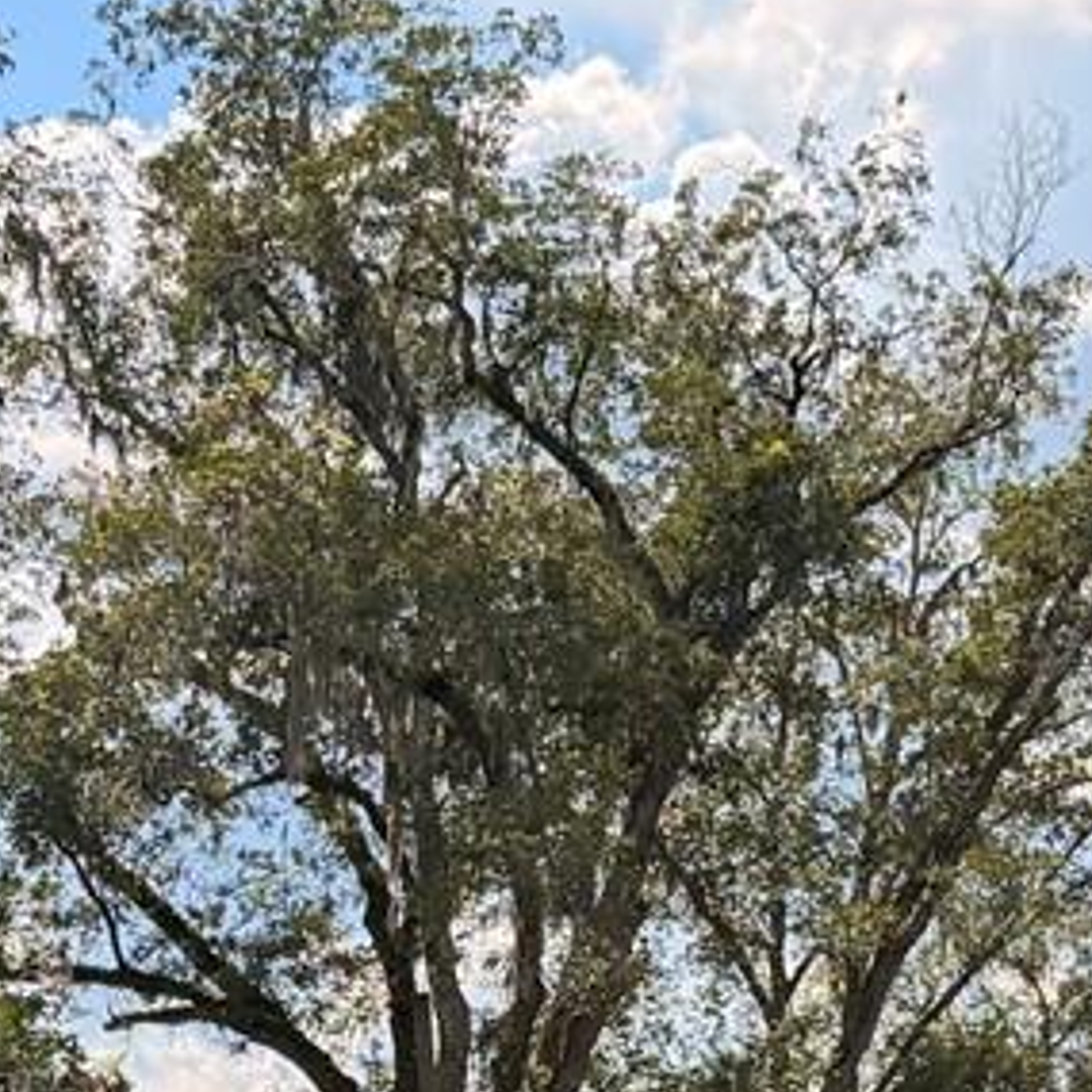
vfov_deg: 14.2
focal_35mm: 119
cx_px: 720
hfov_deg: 14.6
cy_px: 1326
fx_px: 4247
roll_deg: -2.5
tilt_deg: +0.8
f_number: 1.78
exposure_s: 1/4975
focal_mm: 6.76
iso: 100
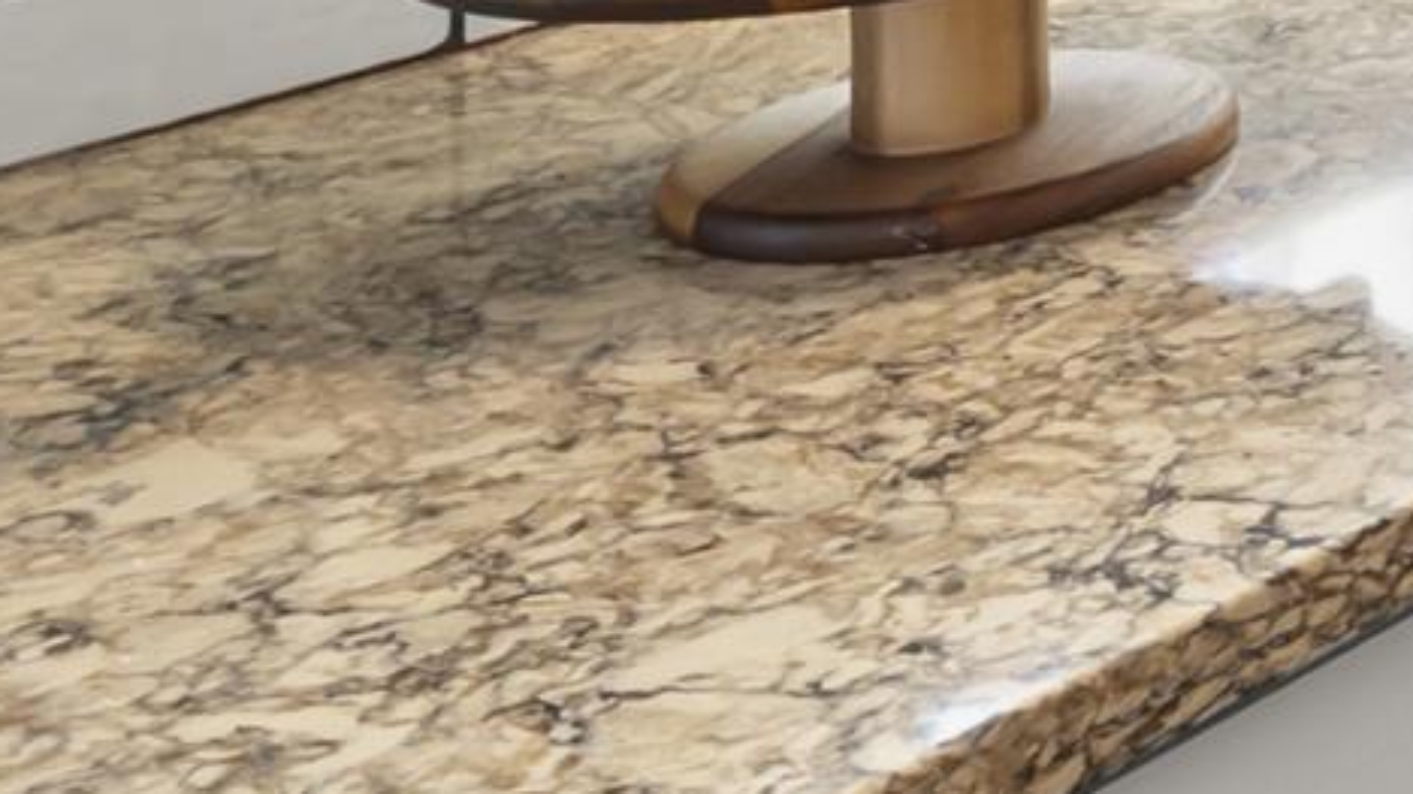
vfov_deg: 12.1
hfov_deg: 17.2
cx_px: 2938
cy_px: -968
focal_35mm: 84
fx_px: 3147
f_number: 7.1
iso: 400
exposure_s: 1/3
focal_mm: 10
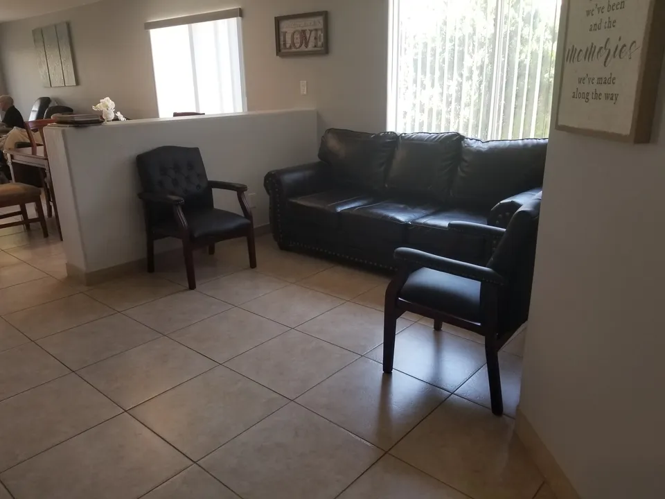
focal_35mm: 26
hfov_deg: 67.3
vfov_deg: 53.1
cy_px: 250
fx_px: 499
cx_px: 332
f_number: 1.7
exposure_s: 1/60
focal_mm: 4.3
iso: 64
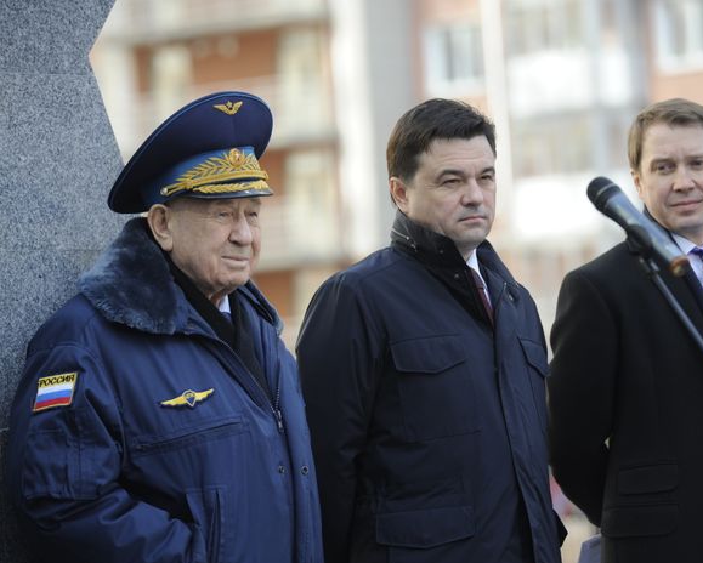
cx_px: 384
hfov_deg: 8.7
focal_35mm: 221
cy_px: 282
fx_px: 4601
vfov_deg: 7.0
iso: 400
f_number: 5
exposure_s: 1/320
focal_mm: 195
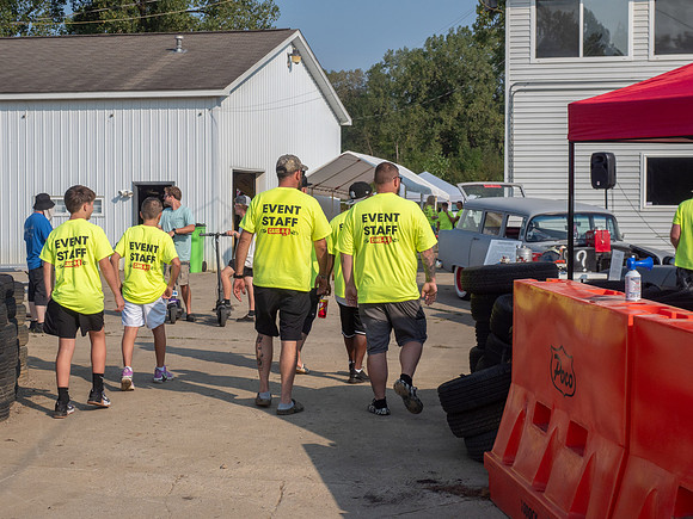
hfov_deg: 30.0
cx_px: 346
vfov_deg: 22.8
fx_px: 1291
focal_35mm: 64
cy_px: 260
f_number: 7.1
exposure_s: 1/1250
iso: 200
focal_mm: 31
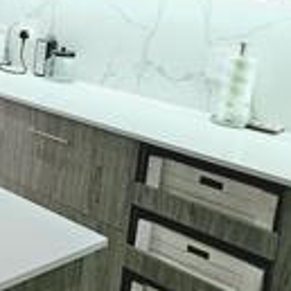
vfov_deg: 26.9
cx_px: -131
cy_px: 72
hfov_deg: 22.8
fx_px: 599
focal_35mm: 63
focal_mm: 6.3
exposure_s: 1/180
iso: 160
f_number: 1.7
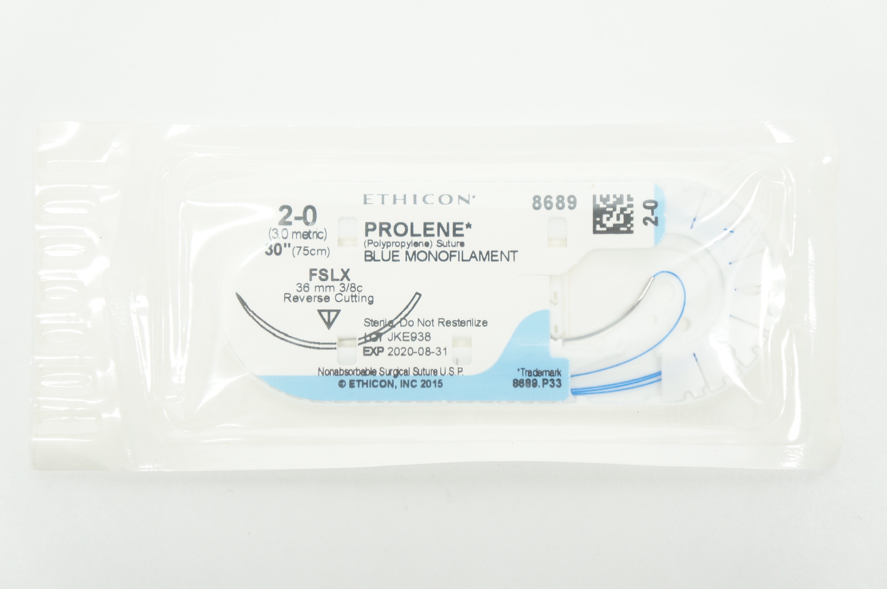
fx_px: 1403
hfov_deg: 35.1
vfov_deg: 23.7
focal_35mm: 57
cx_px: 444
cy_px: 294
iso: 400
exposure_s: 1/60
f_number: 4.5
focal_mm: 38
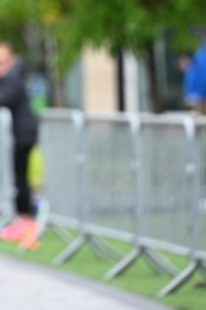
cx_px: -108
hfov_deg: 2.9
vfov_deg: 4.4
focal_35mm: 465
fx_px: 4008
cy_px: -21
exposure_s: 1/1600
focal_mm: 140
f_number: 2.8
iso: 640
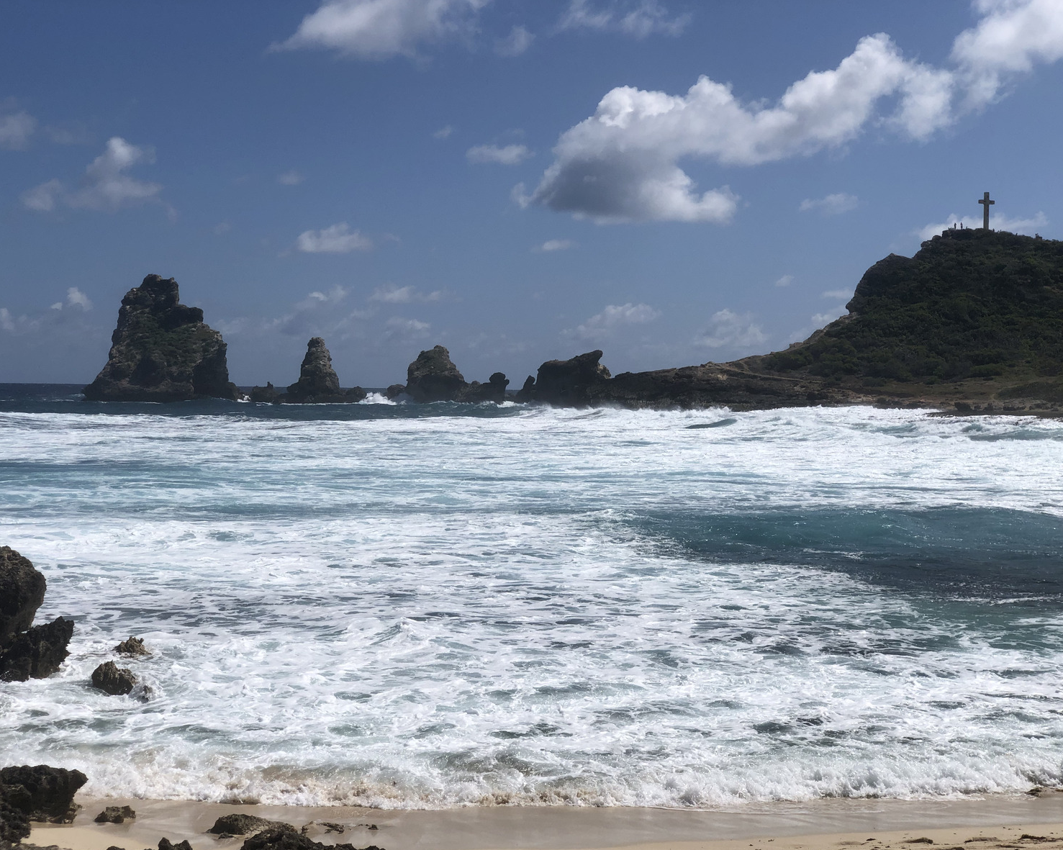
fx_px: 1730
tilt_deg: -1.9
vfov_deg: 27.6
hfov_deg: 34.2
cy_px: 428
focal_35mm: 55
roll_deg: +0.2
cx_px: 543
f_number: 2.4
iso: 16
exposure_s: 1/4367
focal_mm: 6
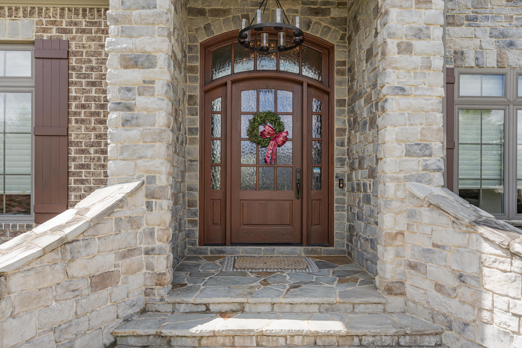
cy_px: 174
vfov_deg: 53.1
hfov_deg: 73.7
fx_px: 348
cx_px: 261
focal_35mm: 24
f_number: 9
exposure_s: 1/200
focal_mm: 24
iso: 500
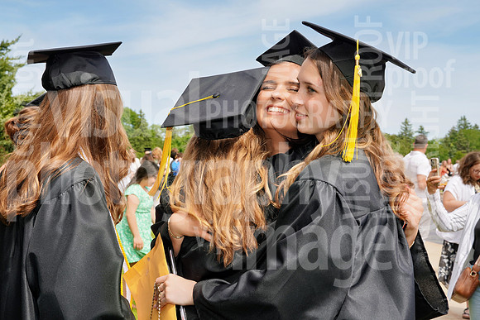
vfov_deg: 21.1
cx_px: 240
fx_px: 860
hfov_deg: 31.2
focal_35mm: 64
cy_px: 160
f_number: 8
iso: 100
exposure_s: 1/160
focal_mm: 43
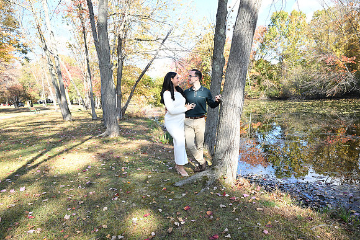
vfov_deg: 53.2
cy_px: 120
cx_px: 180
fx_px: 240
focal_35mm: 24
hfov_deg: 73.7
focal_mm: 24
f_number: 6.3
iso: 200
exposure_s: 1/100
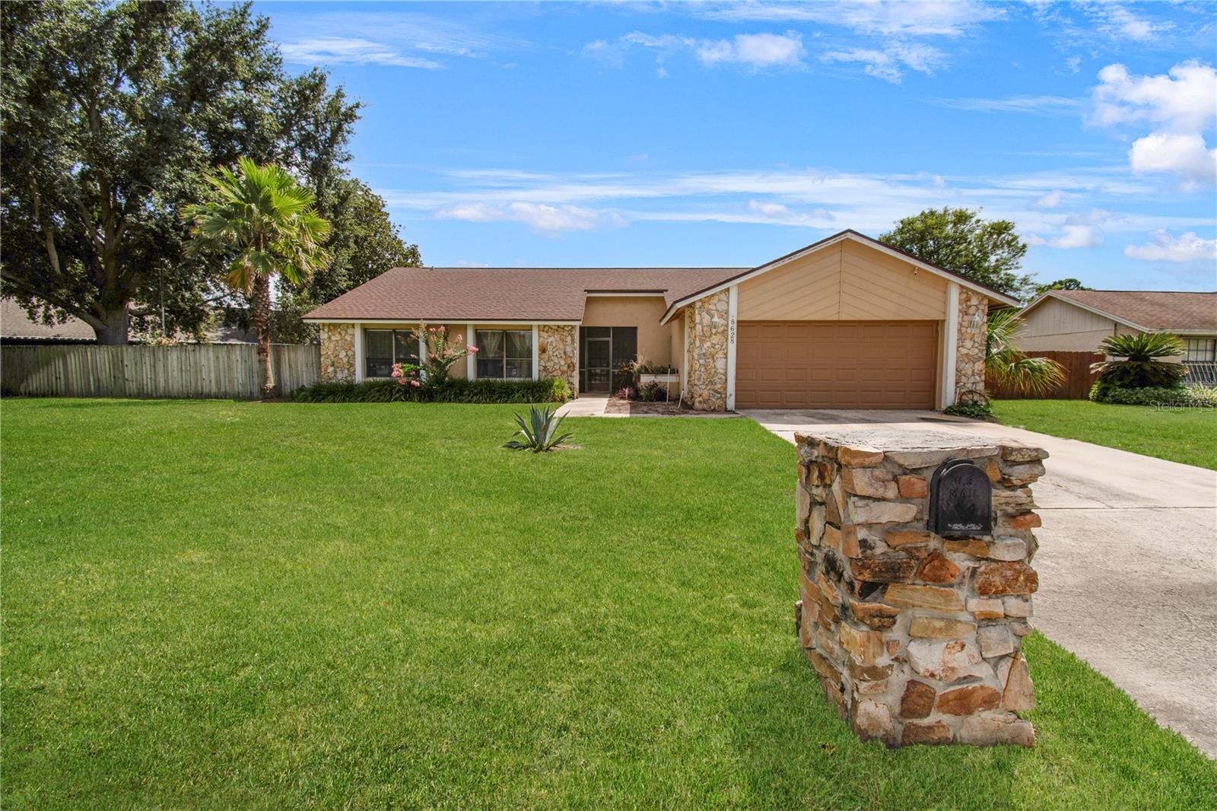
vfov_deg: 77.3
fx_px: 507
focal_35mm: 15
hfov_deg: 100.4
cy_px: 406
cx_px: 608
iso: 100
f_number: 7.1
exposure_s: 1/8000
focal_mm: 10
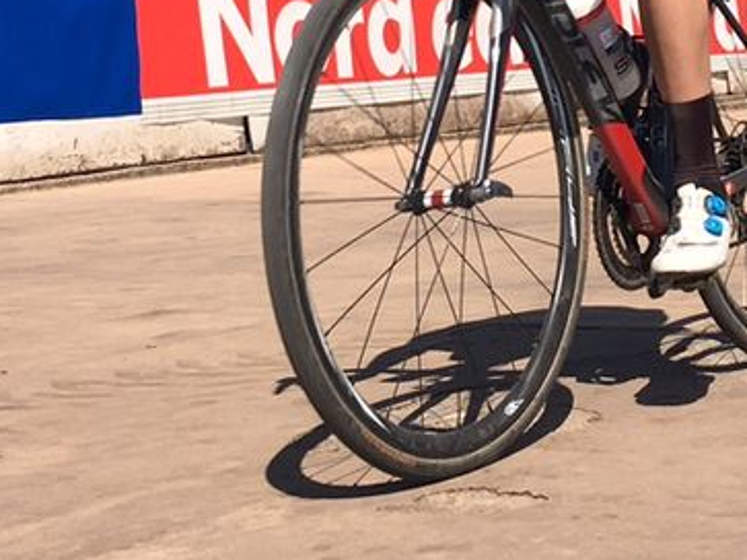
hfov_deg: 20.1
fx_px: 2071
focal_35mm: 96
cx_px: 634
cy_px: -23
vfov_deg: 15.1
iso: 25
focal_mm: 4.15
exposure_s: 1/2198
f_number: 2.2
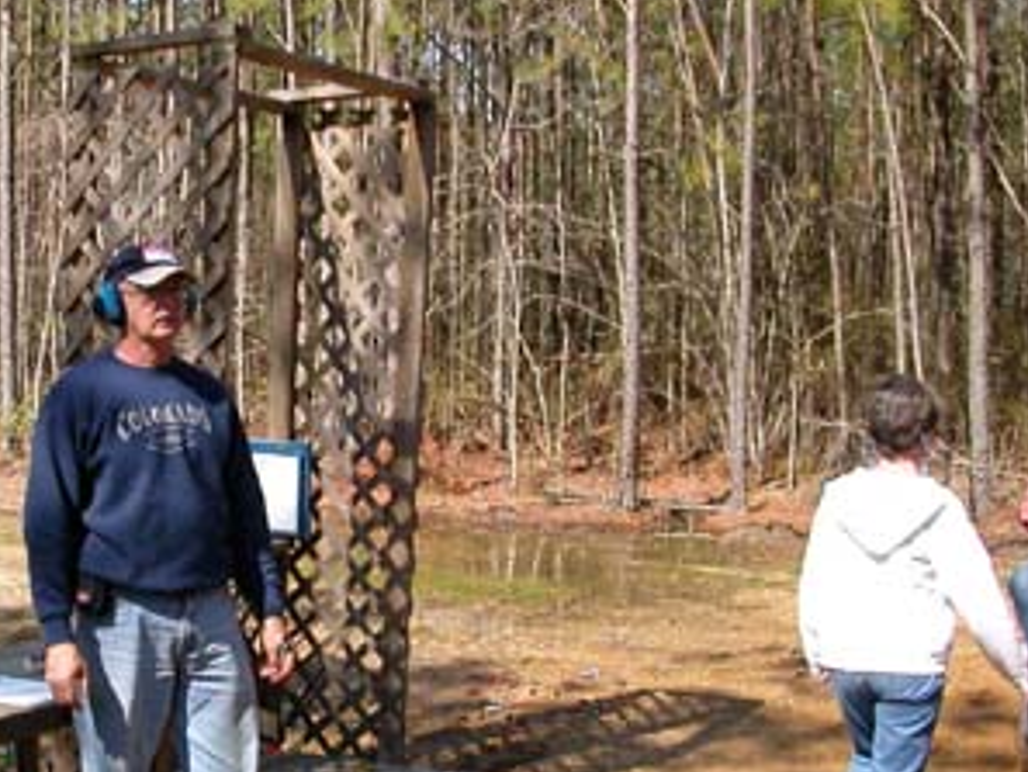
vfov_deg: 26.0
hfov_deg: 33.7
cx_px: 270
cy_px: 509
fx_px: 1664
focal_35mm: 56
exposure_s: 1/309
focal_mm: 5.6
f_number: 4.5
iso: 100
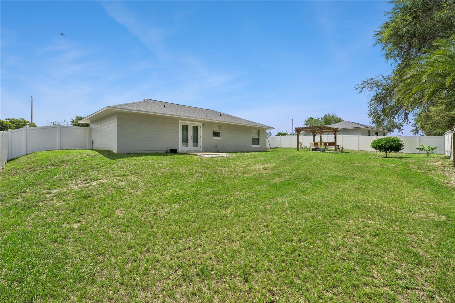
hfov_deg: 96.7
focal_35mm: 16
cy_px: 152
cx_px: 228
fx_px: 202
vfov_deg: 73.7
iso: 160
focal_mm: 16
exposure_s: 1/500
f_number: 9
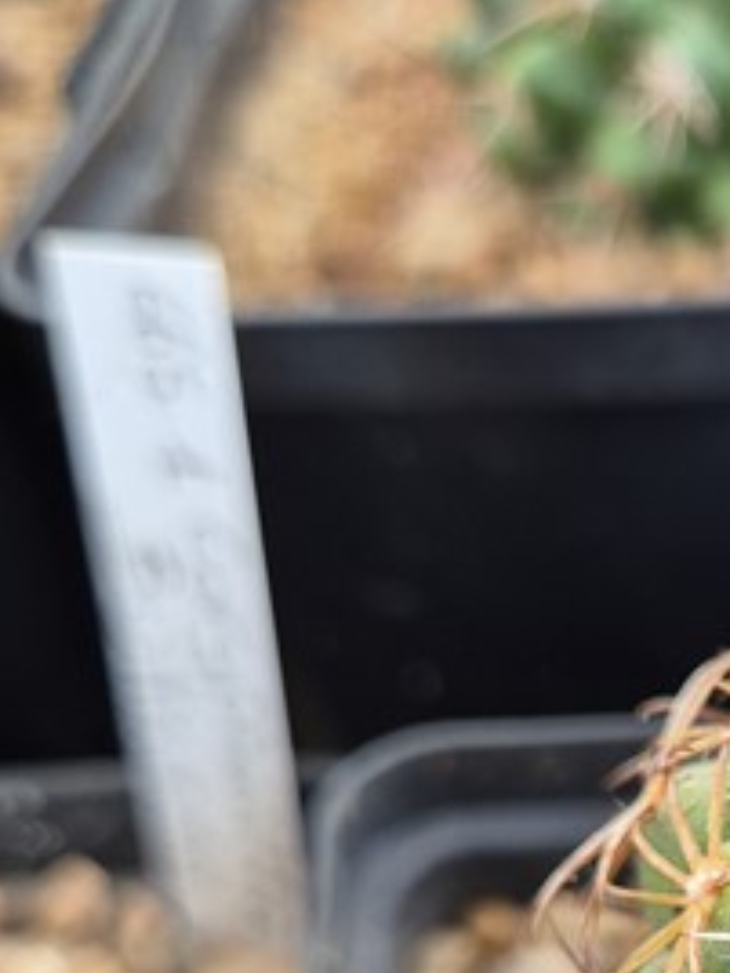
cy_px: 911
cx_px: 977
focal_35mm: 66
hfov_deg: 20.2
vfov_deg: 28.1
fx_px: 1856
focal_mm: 5.4
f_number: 1.8
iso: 200
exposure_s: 1/180
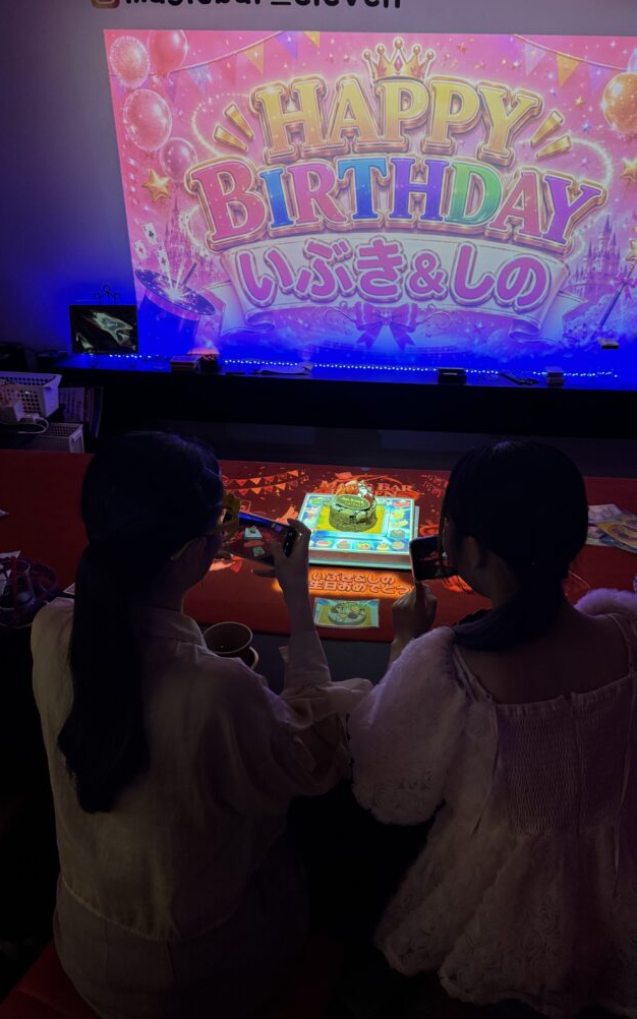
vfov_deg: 70.4
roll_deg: -1.9
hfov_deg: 47.4
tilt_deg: -26.7
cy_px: 499
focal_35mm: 26
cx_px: 377
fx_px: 722
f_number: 1.78
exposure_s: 1/95
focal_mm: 6.76
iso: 200
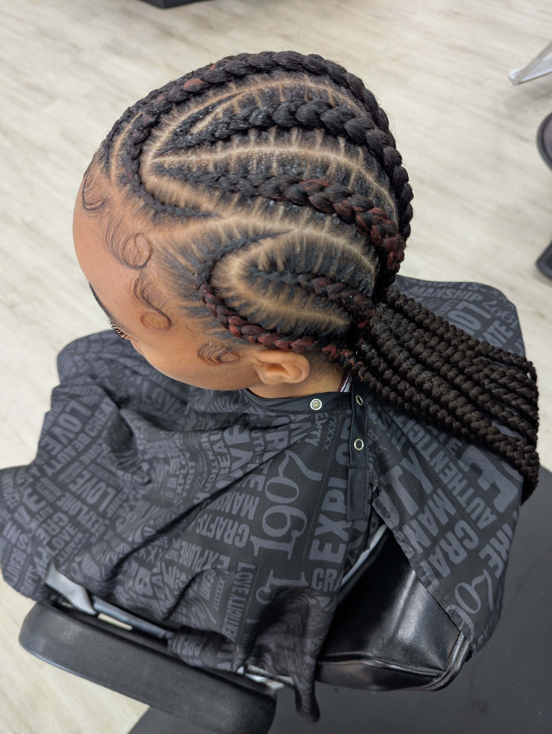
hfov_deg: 56.9
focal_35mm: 24
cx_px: 276
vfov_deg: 71.5
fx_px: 509
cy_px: 367
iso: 313
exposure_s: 1/120
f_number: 1.85
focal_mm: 6.81
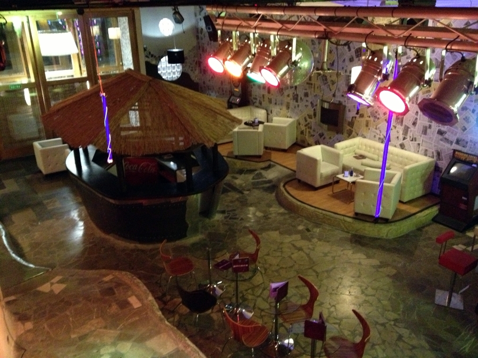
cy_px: 179
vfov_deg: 40.7
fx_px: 483
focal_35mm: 35
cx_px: 239
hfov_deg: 52.6
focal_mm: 4.28
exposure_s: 1/15
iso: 800
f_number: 2.4
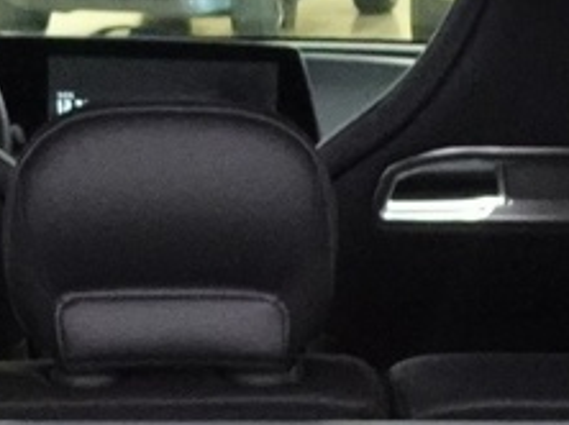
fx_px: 2561
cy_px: 1073
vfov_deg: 8.5
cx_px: 208
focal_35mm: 156
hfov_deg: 12.7
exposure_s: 1/13
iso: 800
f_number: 3.5
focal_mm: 4.25
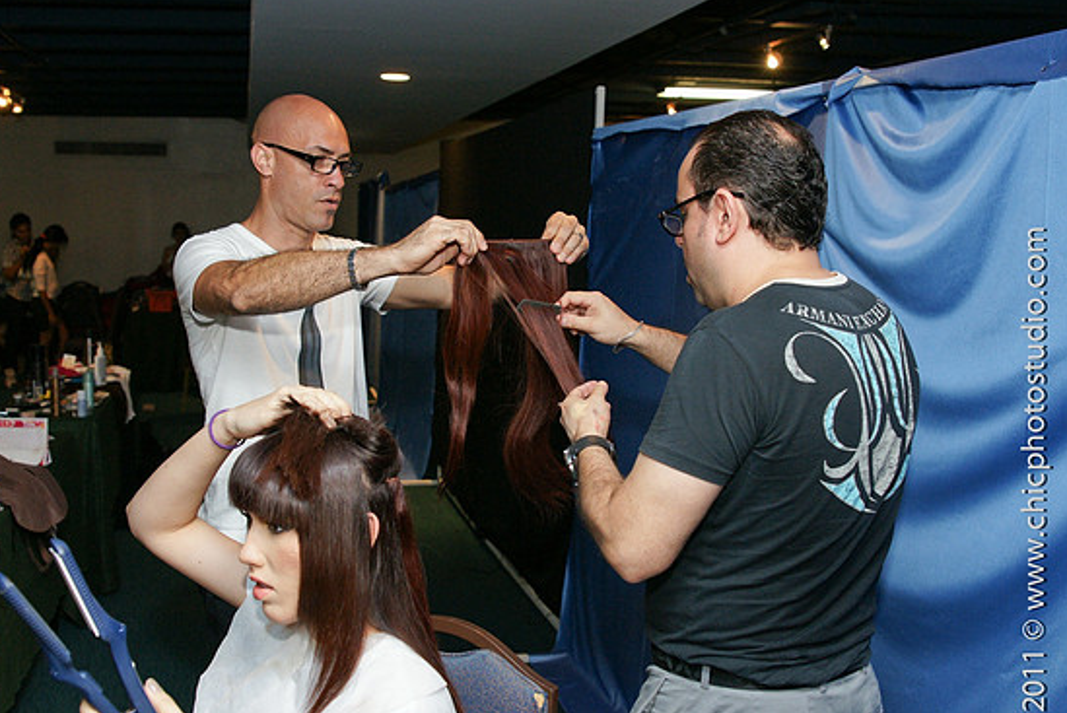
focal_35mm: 38
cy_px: 364
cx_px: 519
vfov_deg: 35.1
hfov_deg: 50.7
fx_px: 1127
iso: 800
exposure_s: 1/160
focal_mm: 24
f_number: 3.2
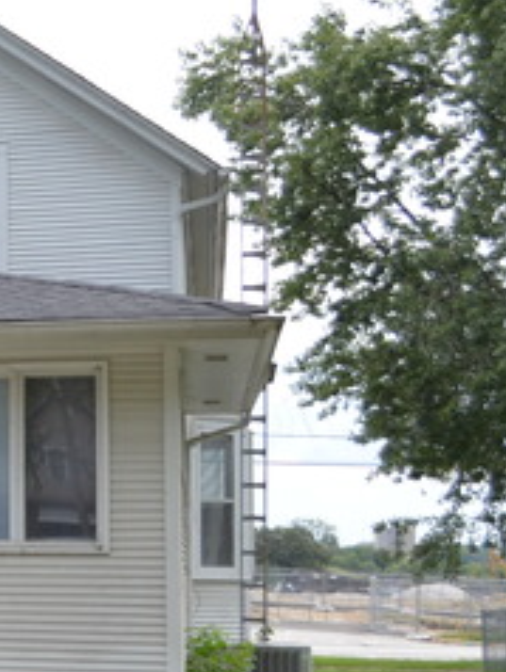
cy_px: 409
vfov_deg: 23.0
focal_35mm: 85
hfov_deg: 15.3
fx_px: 1654
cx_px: -365
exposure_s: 1/1600
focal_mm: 22
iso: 500
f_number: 4.5
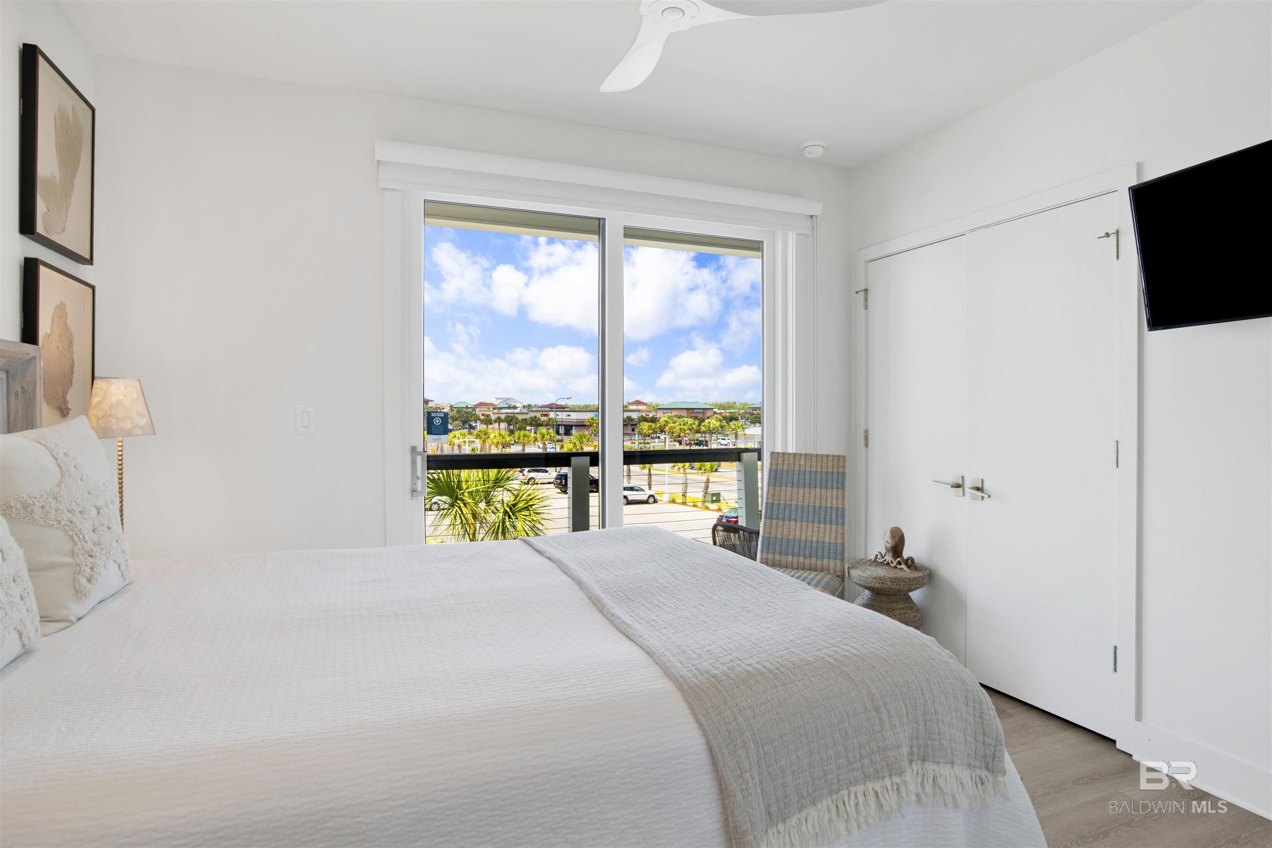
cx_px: 636
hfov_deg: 90.0
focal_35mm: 18
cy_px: 424
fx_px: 636
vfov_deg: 67.4
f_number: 11
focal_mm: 18
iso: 200
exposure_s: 1/5
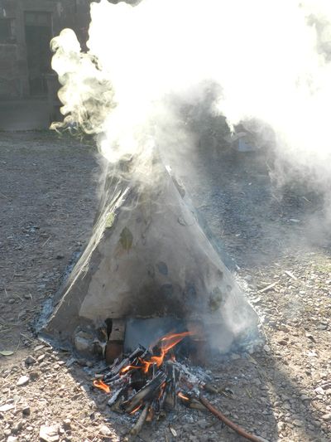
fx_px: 484
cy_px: 221
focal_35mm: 38
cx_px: 166
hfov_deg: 37.7
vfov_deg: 49.0
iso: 160
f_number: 4
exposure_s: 1/320
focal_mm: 6.7
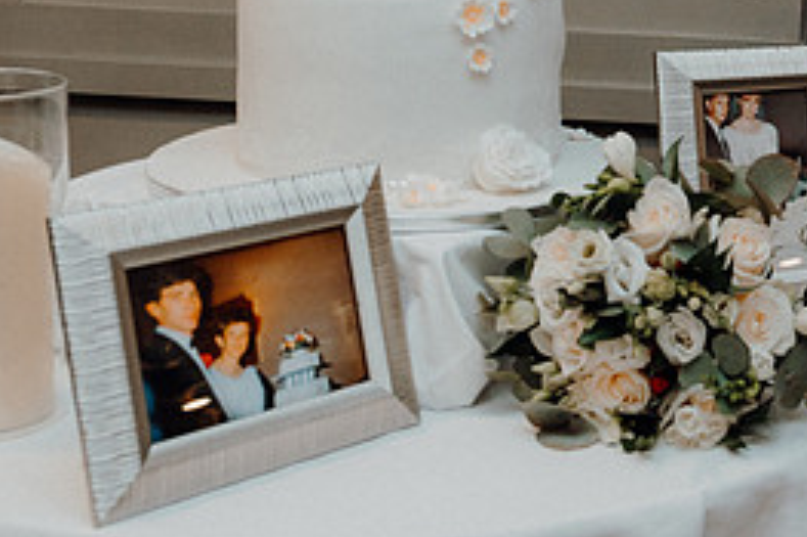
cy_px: -14
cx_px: 835
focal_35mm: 75
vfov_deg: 17.7
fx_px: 1680
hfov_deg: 25.5
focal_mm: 34
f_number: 5
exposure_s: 1/160
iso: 2500
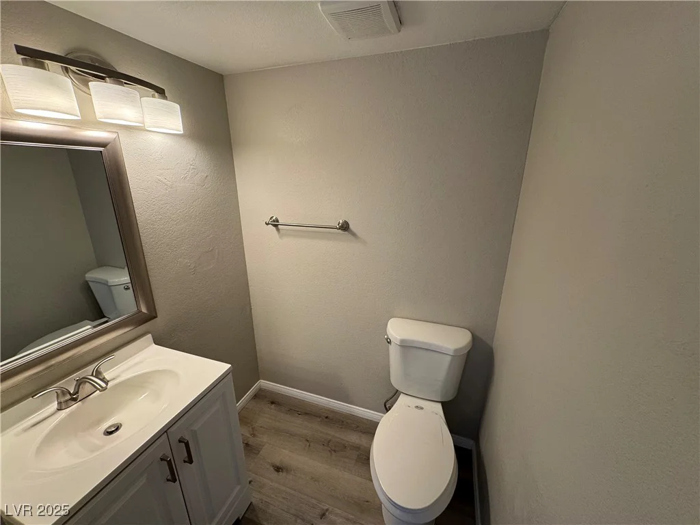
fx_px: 283
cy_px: 262
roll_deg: +0.3
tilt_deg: -19.0
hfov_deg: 102.1
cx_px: 350
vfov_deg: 85.7
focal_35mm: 14
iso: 125
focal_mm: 2.22
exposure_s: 1/120
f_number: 2.2
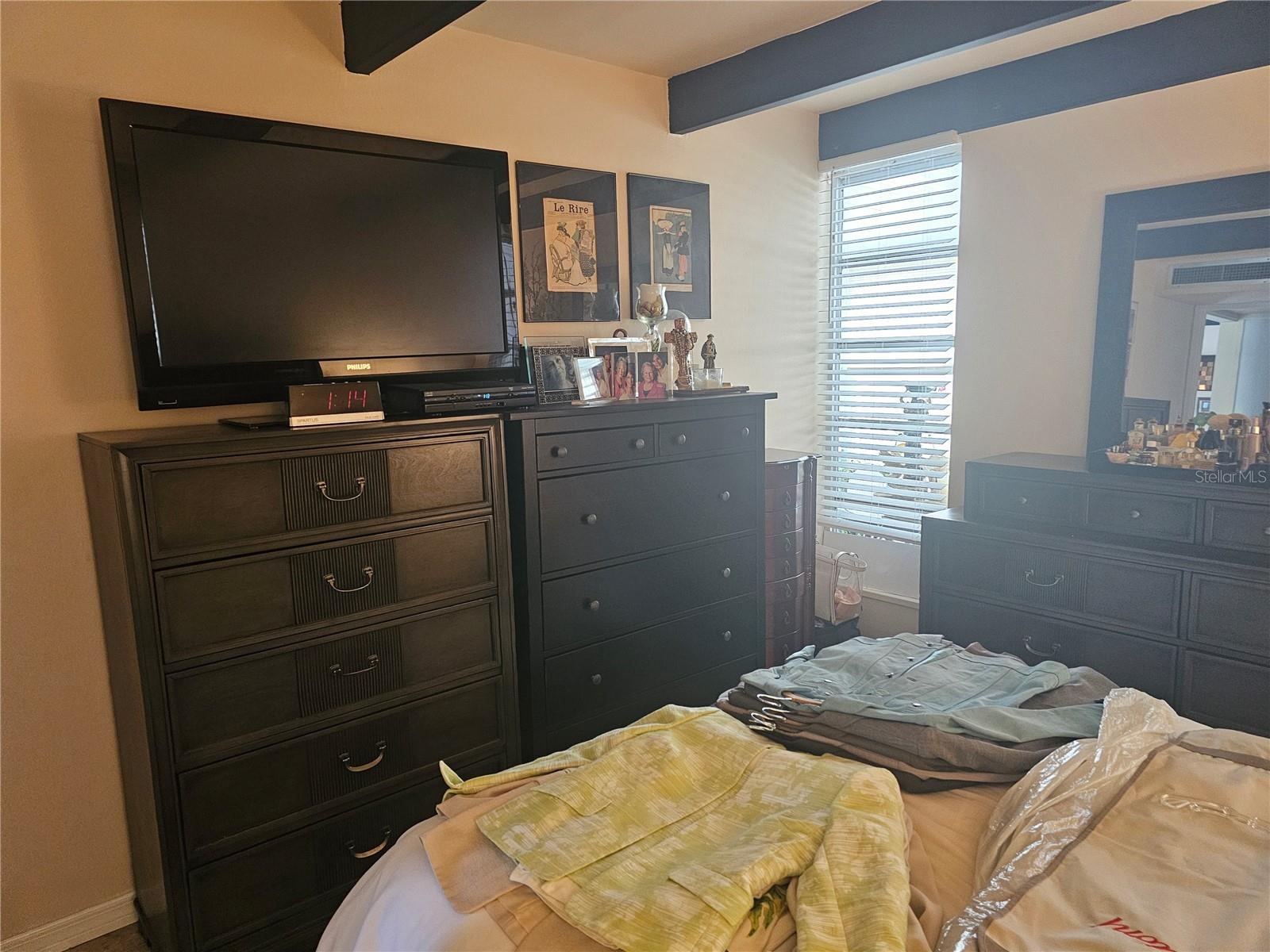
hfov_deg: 73.9
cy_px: 476
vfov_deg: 58.9
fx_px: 844
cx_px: 635
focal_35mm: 23
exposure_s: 1/60
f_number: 1.7
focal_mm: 6.3
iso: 640
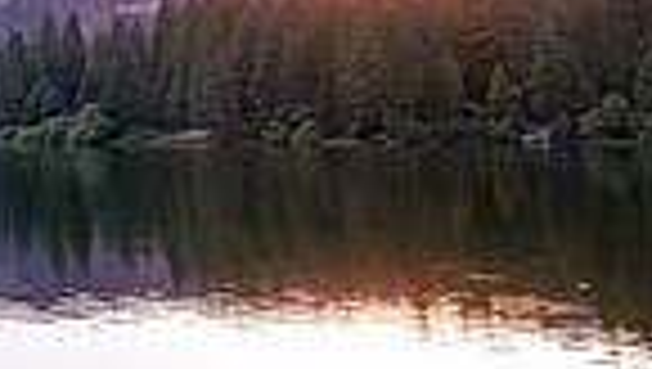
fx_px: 1108
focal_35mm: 64
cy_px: 85
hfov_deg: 22.8
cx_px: -448
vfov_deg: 18.8
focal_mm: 15
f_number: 11
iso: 200
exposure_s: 1/25
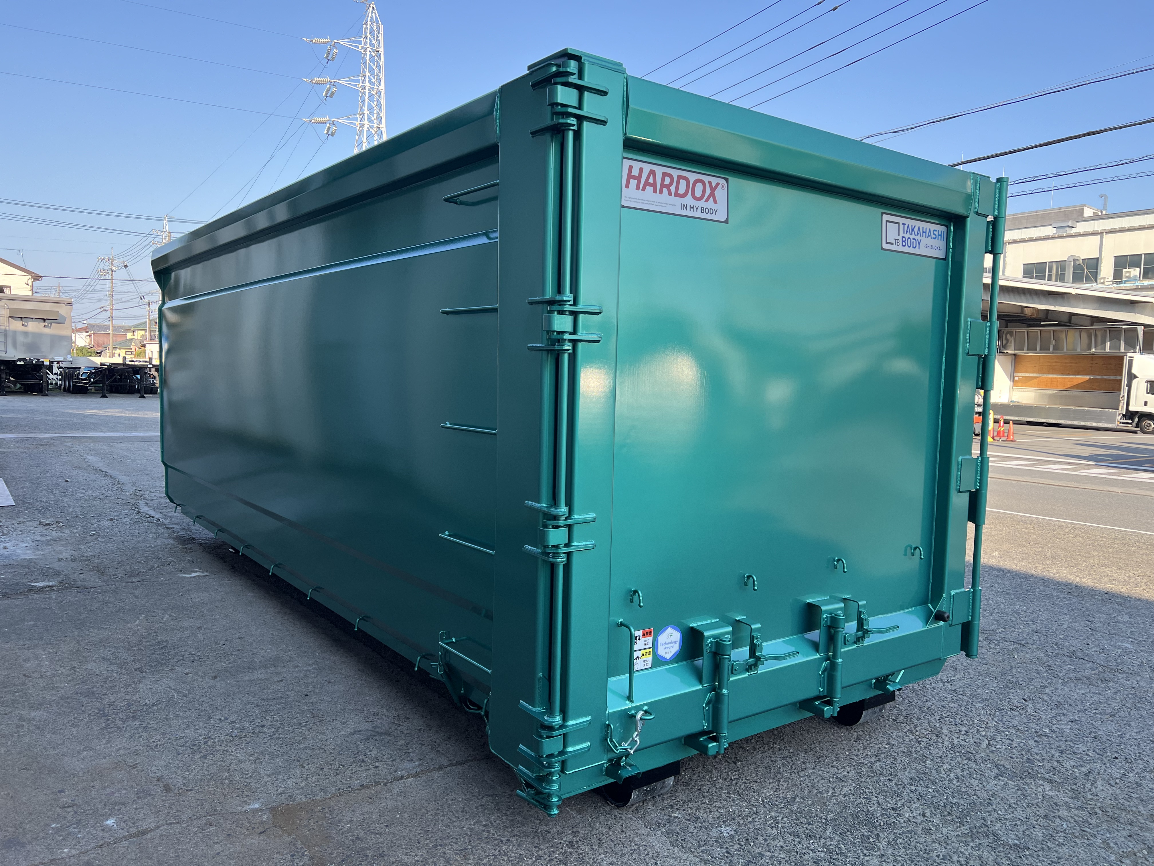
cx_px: 577
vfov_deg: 53.1
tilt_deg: -3.9
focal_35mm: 26
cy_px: 433
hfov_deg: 67.3
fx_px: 867
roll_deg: -2.7
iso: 50
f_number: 1.5
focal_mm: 5.7
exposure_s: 1/791
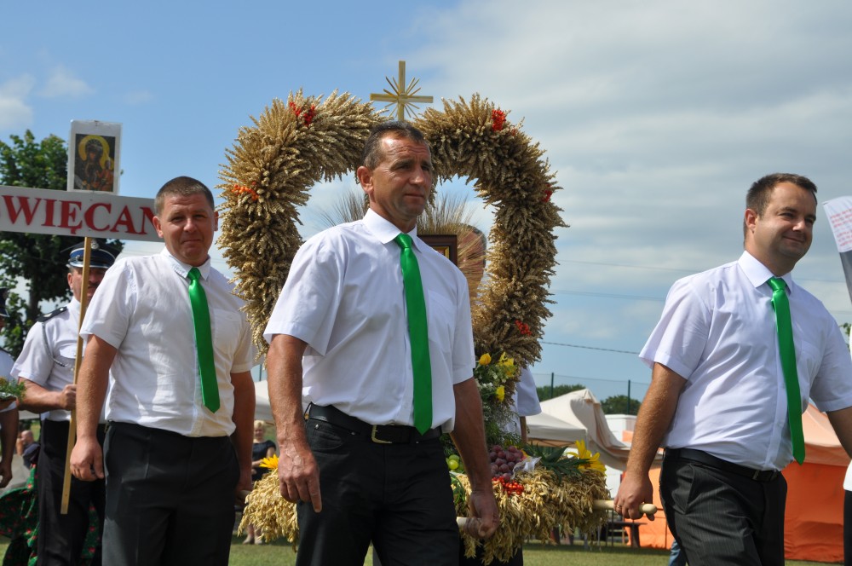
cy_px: 283
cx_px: 426
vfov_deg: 15.7
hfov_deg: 23.4
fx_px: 2056
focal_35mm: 87
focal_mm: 58
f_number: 10
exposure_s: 1/400
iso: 200
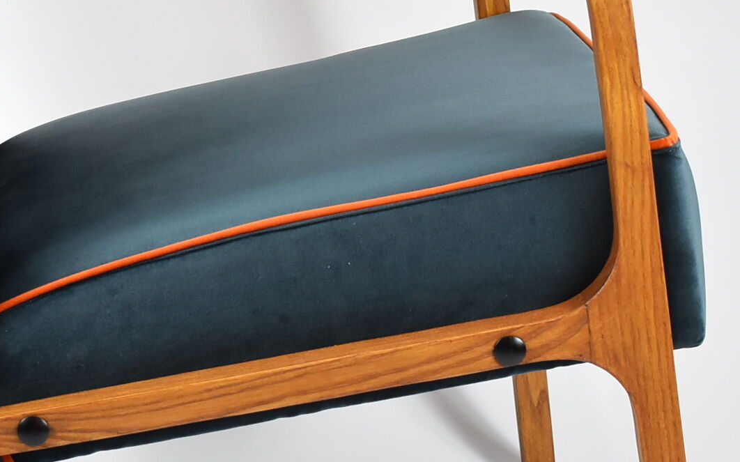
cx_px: 145
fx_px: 2347
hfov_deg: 17.8
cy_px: 167
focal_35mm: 116
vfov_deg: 11.2
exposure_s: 1/125
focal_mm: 27
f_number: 4.5
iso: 800
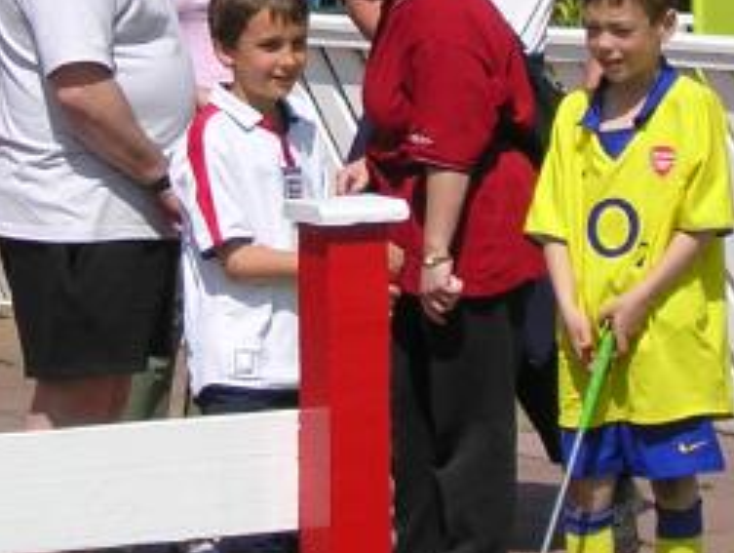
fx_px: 5839
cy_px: 59
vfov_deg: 5.4
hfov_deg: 7.2
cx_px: 319
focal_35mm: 275
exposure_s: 1/666
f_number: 4.7
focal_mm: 14.1
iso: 100
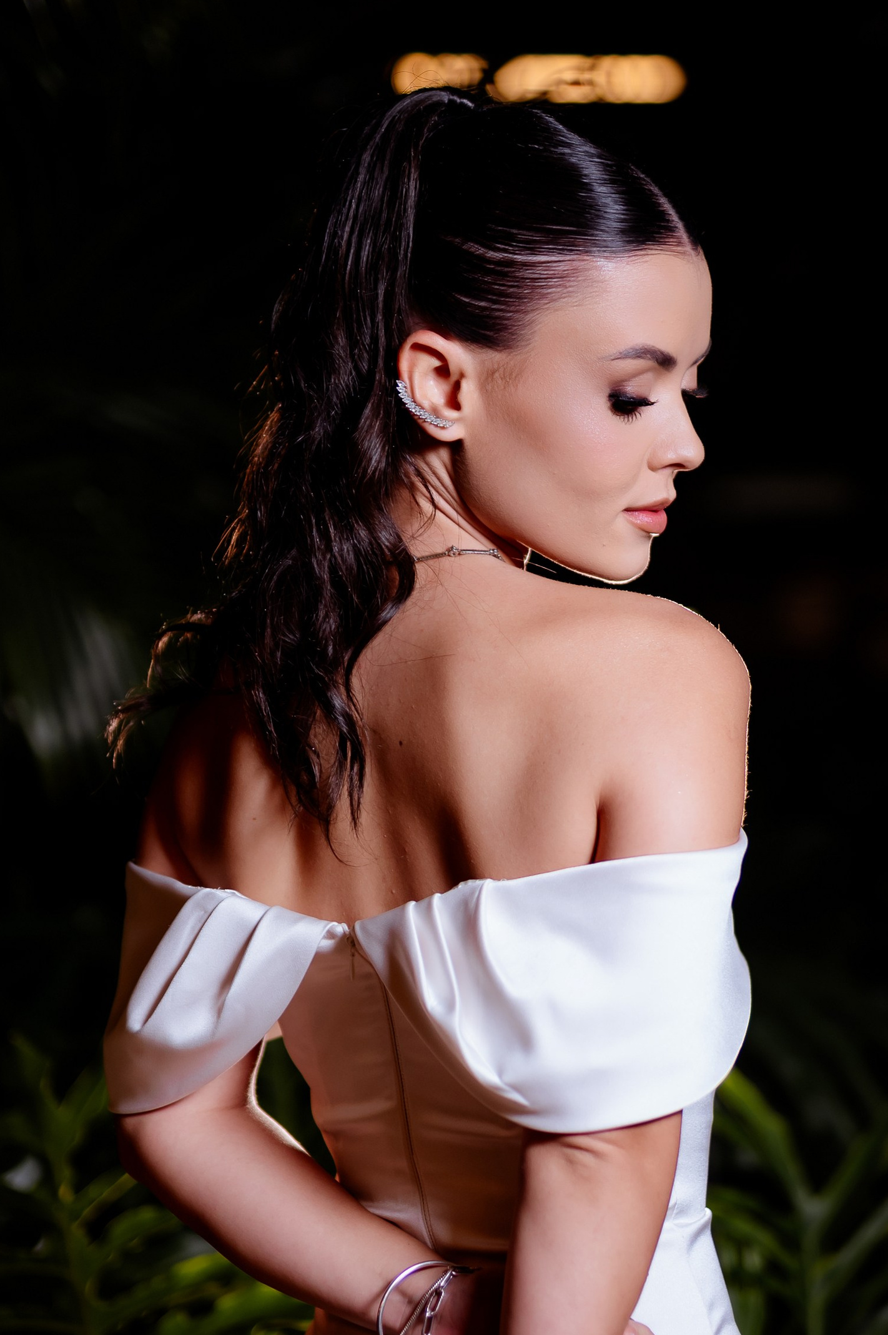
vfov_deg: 22.6
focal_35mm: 90
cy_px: 800
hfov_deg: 15.1
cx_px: 566
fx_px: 3335
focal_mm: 50
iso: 160
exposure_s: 1/160
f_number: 1.4
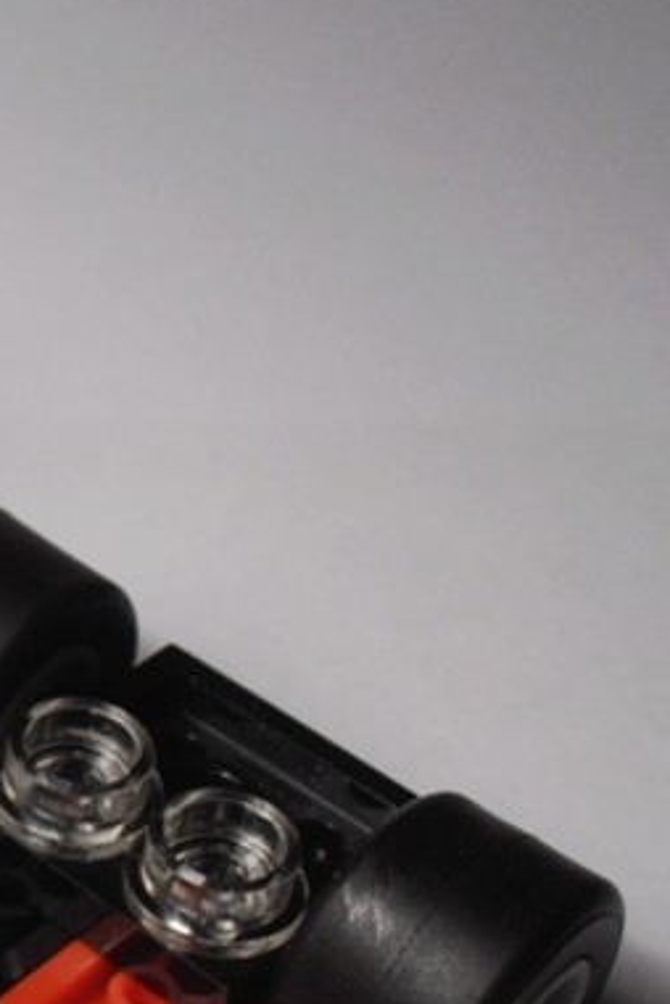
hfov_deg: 14.4
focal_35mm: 91
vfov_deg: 22.1
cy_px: 787
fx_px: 2540
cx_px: -211
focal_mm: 6.61
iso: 80
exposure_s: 1/125
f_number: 3.9
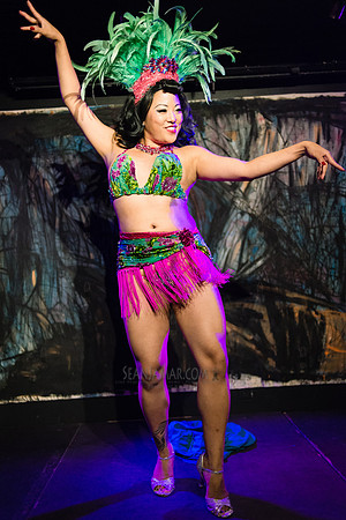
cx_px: 173
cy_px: 260
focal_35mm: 35
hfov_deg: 37.9
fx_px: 505
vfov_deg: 54.4
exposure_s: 1/500
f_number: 2
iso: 3200
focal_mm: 35
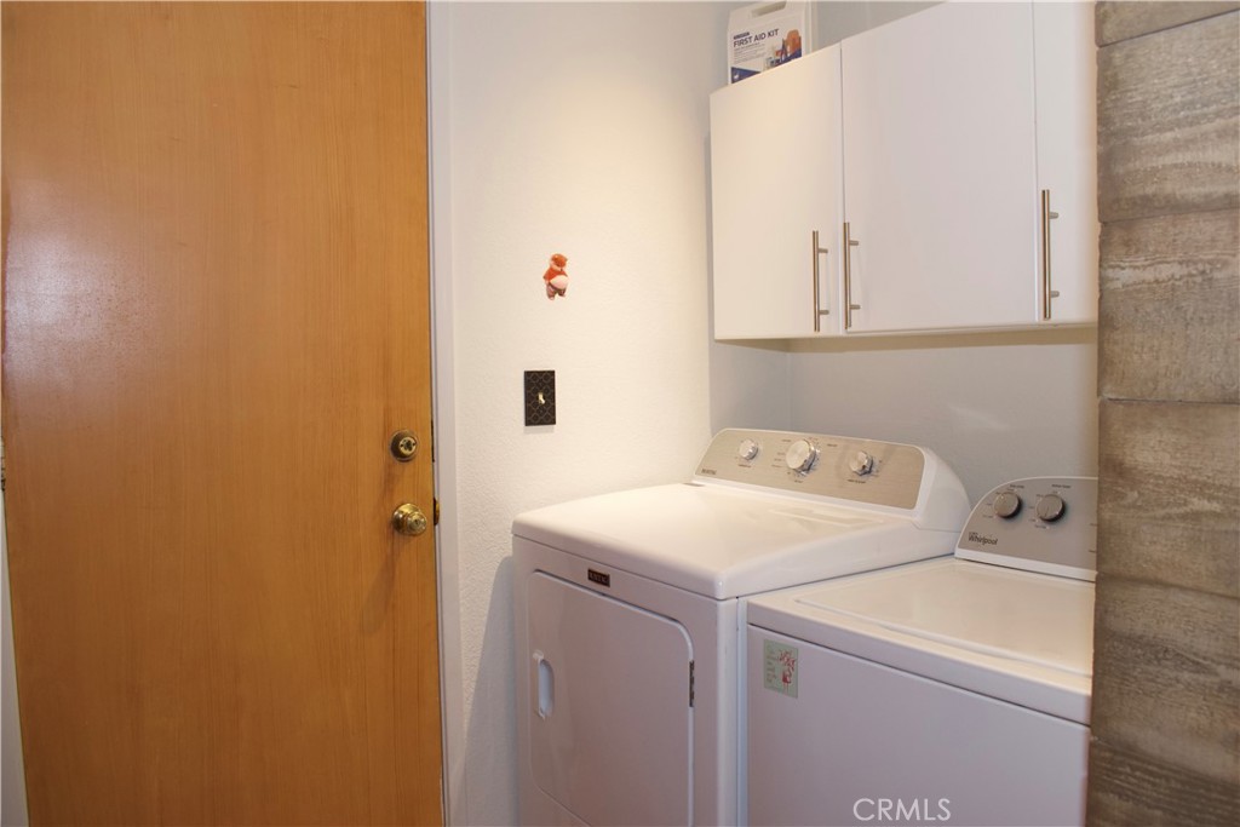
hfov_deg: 67.4
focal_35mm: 27
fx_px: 930
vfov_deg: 47.9
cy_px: 414
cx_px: 620
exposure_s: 1/60
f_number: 8
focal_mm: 18
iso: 800
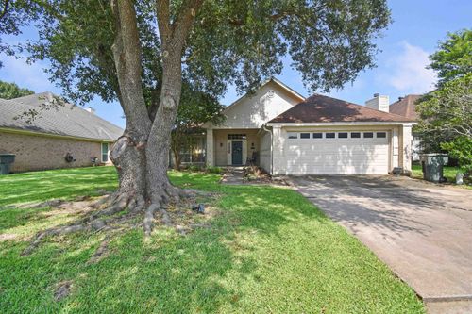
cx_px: 236
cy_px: 157
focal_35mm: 15
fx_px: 197
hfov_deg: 100.4
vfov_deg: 77.3
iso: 100
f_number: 8
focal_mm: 10
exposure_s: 1/200
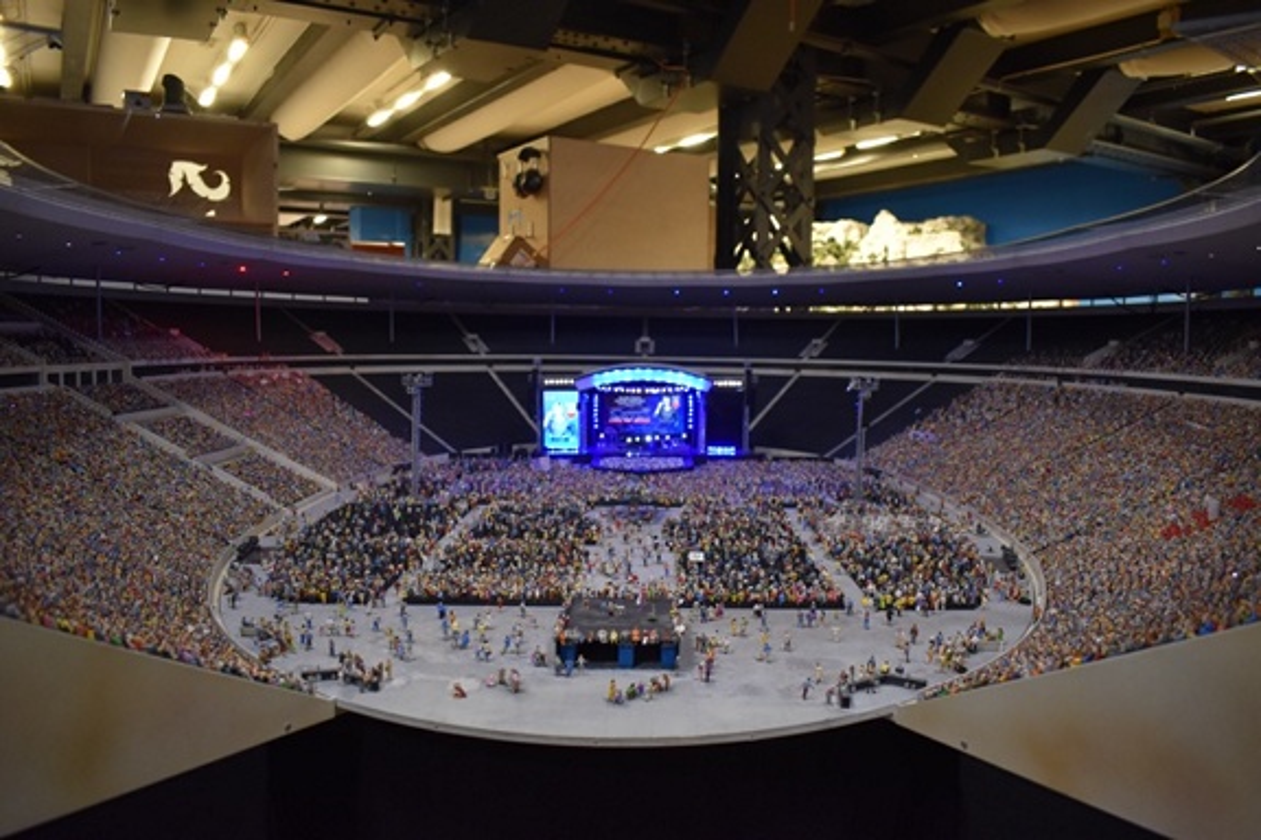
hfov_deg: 67.4
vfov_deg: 47.9
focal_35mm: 27
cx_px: 630
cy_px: 420
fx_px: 946
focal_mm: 18
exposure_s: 1/60
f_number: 3.5
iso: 1000
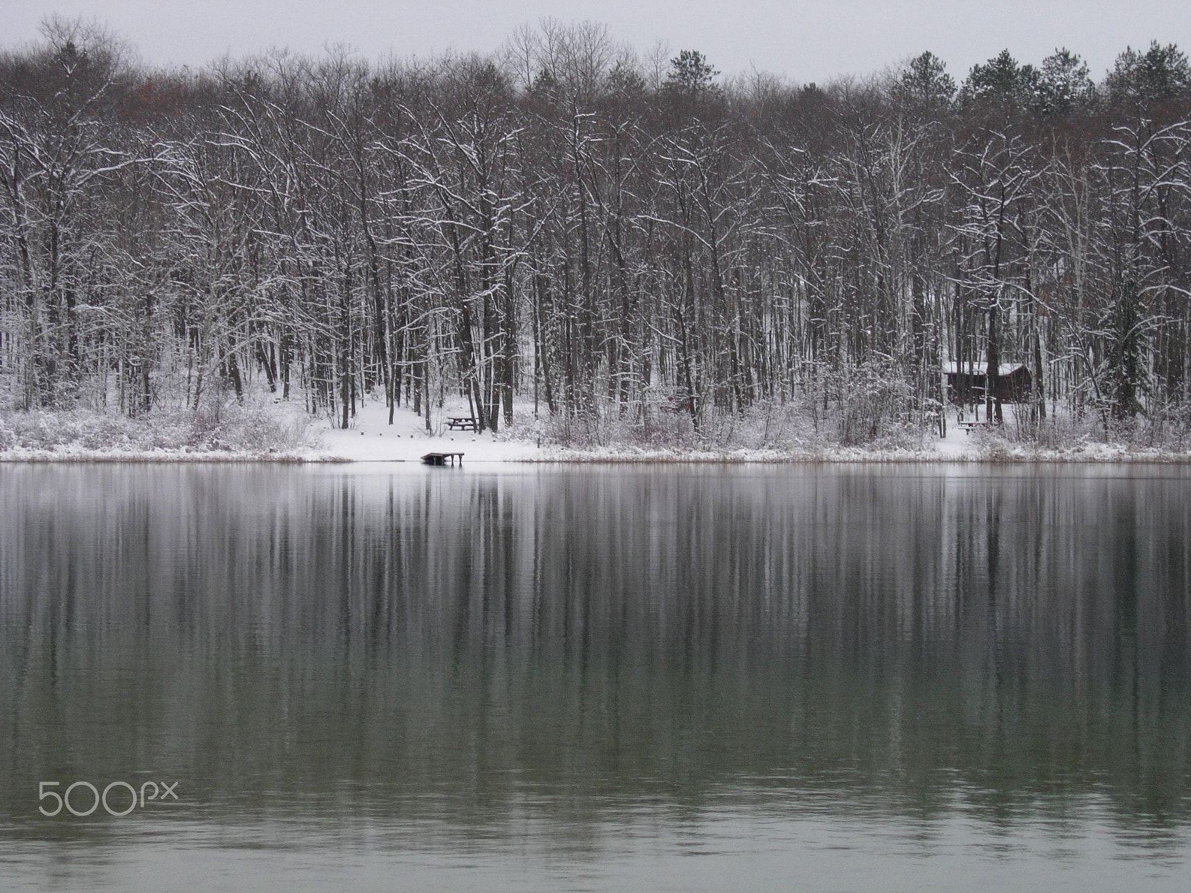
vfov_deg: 13.0
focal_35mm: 114
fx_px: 3922
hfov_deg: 17.3
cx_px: 592
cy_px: 447
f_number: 4.9
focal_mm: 23.4
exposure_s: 1/242
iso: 64
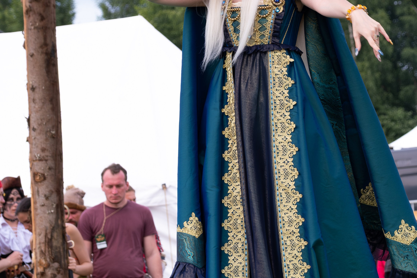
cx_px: 319
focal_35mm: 167
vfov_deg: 8.2
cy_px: 33
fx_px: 1934
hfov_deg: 12.3
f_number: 4
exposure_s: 1/800
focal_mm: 55
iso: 320
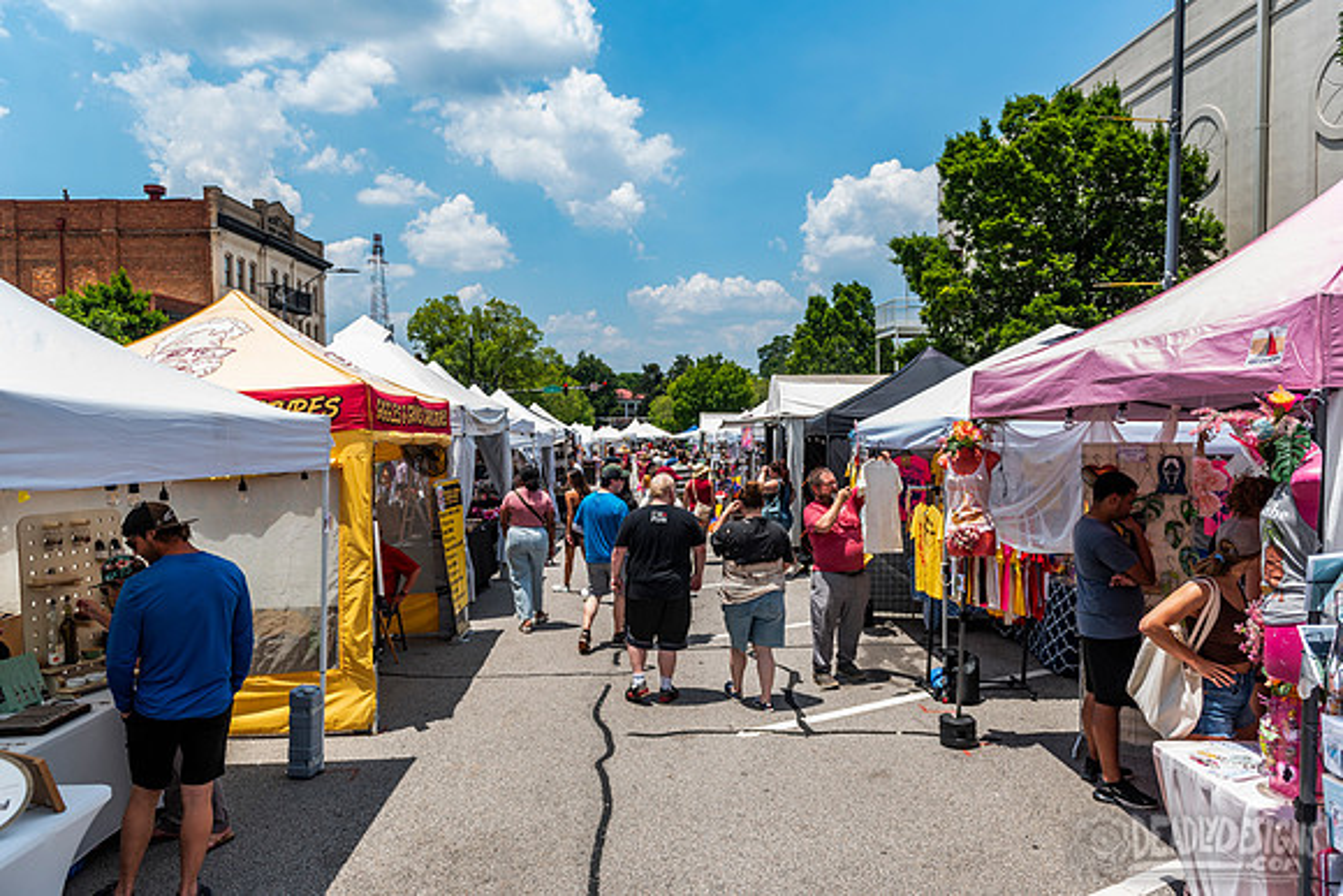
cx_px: 672
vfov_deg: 53.2
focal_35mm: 24
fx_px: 896
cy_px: 448
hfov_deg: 73.7
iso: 160
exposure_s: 1/800
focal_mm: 24
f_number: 4
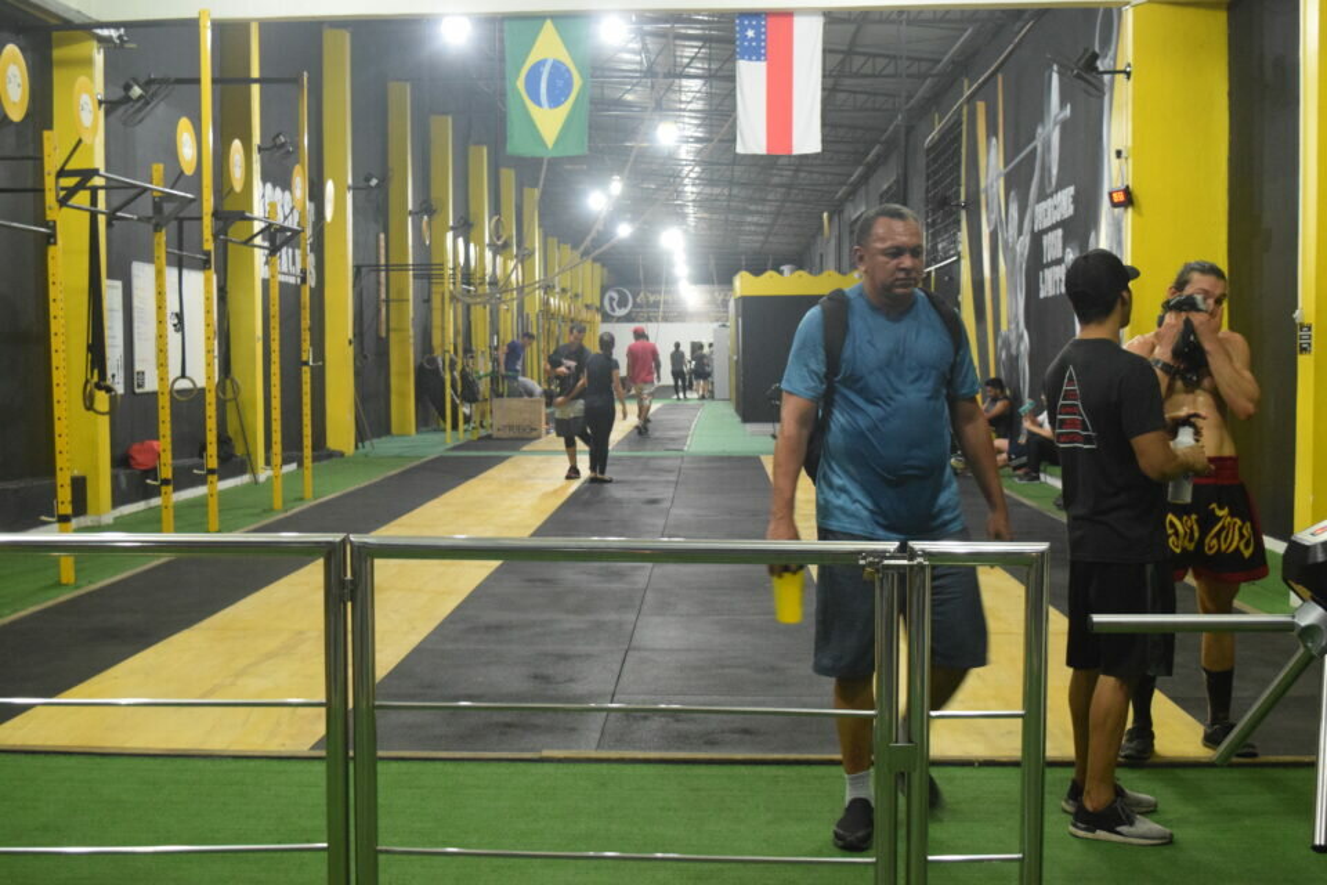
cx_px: 664
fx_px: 1659
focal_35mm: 45
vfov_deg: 29.9
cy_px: 442
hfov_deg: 43.6
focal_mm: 30
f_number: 5.6
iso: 3200
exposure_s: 1/30
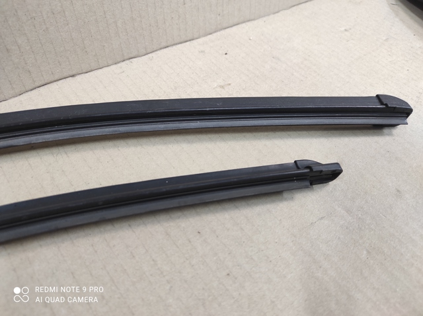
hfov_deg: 69.5
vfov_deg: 54.8
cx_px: 212
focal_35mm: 25
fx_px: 305
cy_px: 158
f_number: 1.89
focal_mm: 5.43
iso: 596
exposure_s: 1/33
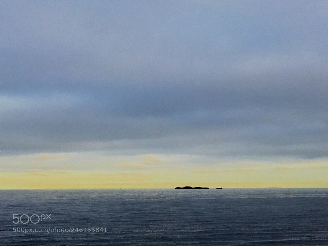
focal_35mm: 71
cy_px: 123
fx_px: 673
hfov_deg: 27.4
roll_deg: +1.4
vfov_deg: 20.7
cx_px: 164
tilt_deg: +5.6
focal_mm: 4.15
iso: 25
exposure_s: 1/818
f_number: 2.2
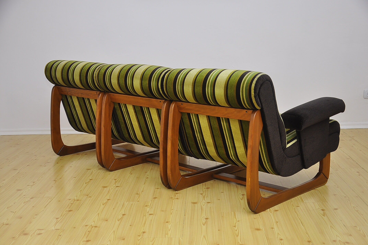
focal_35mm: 51
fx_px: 521
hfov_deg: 38.9
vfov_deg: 26.4
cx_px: 184
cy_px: 122
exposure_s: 1/160
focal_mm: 34
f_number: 4.2
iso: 400
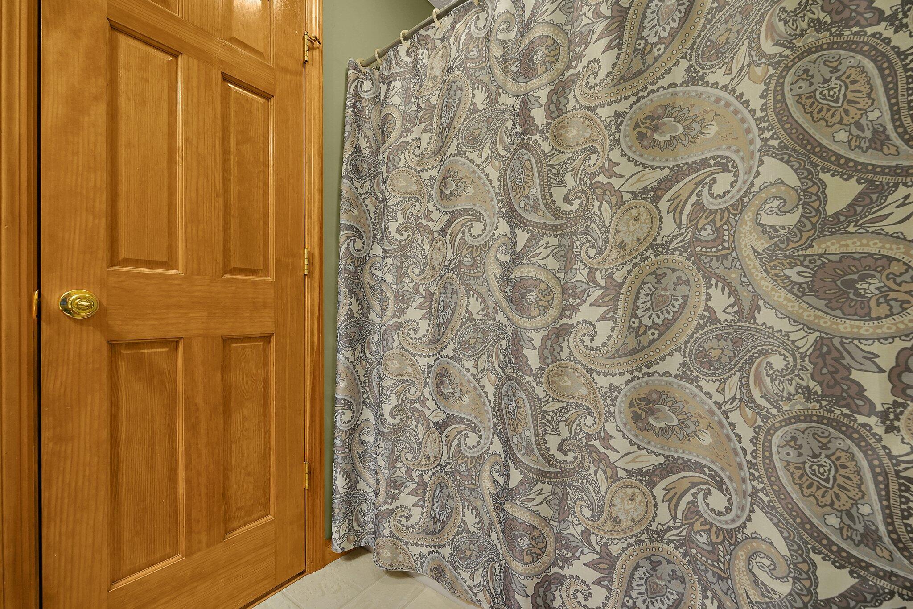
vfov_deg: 81.2
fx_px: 355
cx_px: 456
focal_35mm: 14
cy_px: 304
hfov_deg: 104.3
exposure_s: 1/10
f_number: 6.3
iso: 800
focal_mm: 14
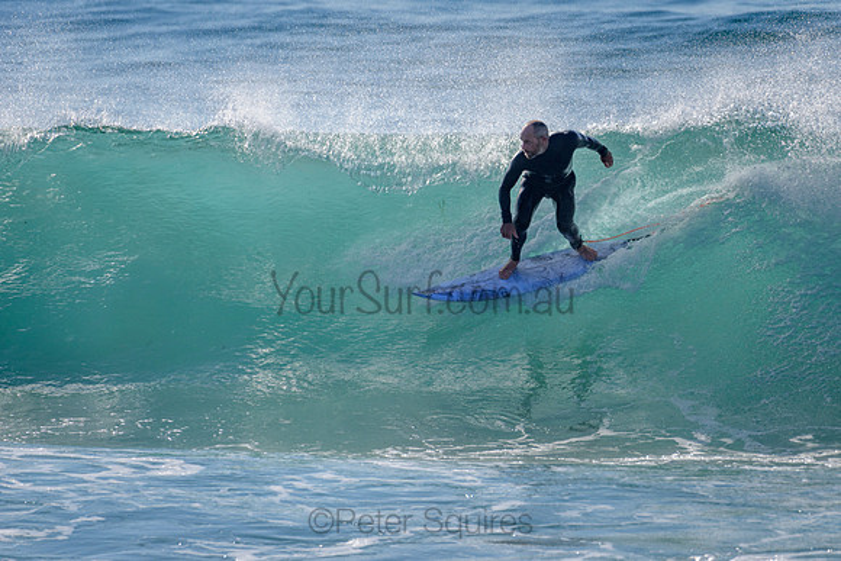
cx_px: 515
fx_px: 14319
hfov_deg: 3.4
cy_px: 243
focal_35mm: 613
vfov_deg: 2.2
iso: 125
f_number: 5.6
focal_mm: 500
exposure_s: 1/2000
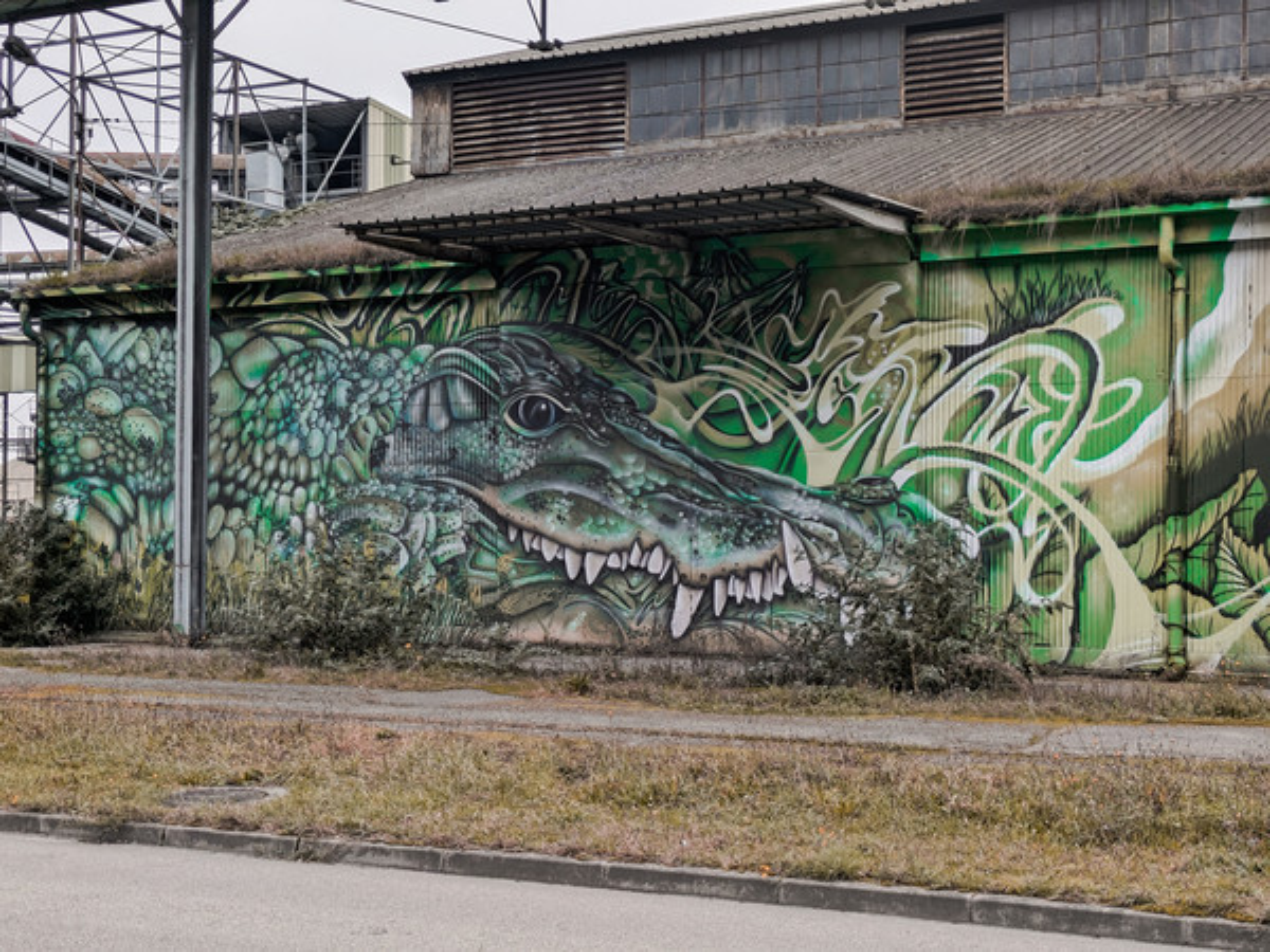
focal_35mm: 51
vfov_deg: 28.6
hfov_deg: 37.5
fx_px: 1871
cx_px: 635
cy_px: 476
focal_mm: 5.4
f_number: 1.9
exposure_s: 1/266
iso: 33
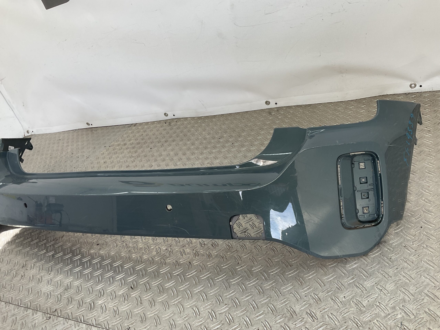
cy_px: 165
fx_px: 369
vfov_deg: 48.2
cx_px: 220
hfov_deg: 61.7
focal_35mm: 29
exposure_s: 1/151
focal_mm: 3
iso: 16
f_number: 1.8
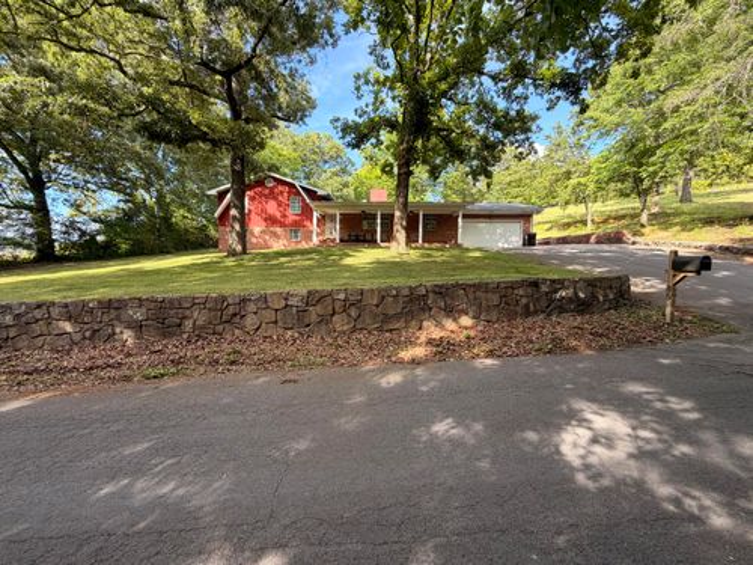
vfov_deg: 85.7
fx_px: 305
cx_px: 376
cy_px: 282
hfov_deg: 102.1
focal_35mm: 14
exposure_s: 1/136
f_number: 2.2
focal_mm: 2.22
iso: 50
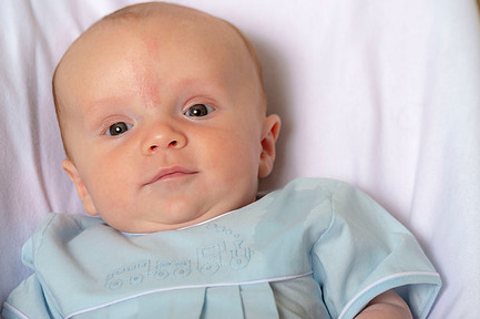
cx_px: 234
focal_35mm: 221
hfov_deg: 9.3
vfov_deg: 6.2
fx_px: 2944
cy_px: 203
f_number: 5.6
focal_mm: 165
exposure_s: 1/200
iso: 250
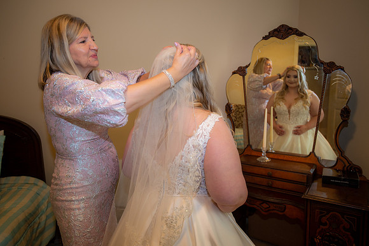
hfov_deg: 69.4
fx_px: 266
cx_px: 184
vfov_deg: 49.5
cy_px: 123
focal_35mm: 26
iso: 640
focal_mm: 26
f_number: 2.8
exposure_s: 1/100
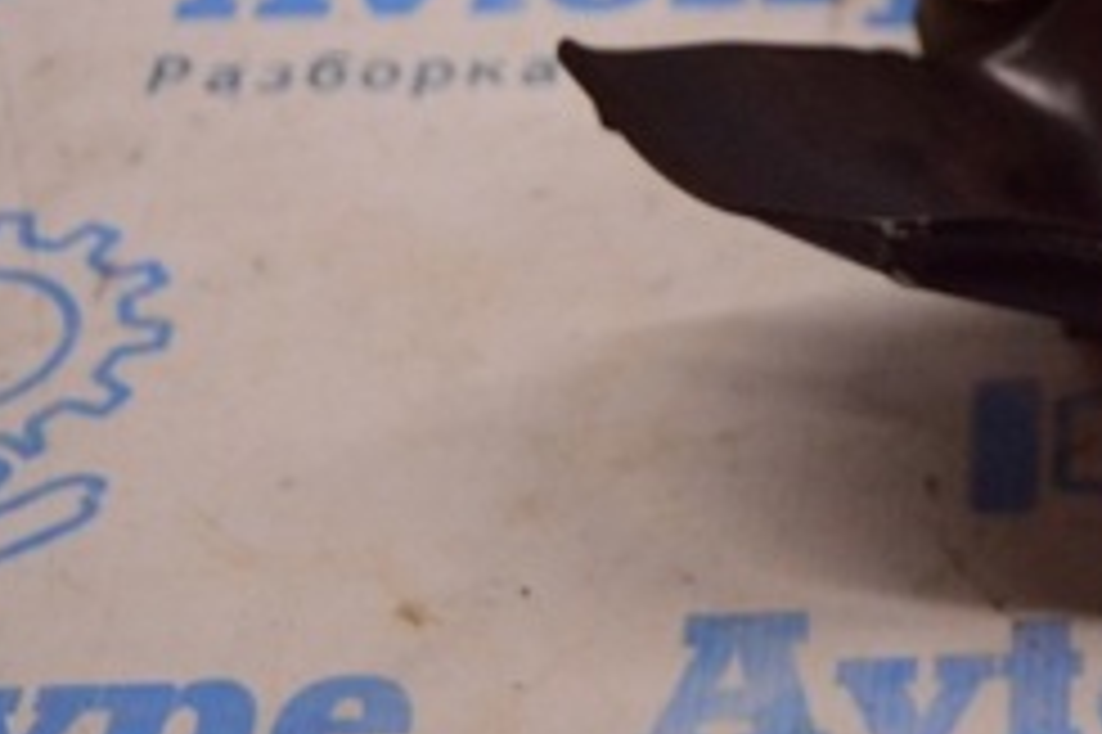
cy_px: -146
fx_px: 3711
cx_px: 1313
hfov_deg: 16.2
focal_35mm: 121
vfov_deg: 11.1
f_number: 4.2
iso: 1600
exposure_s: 1/400
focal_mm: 31
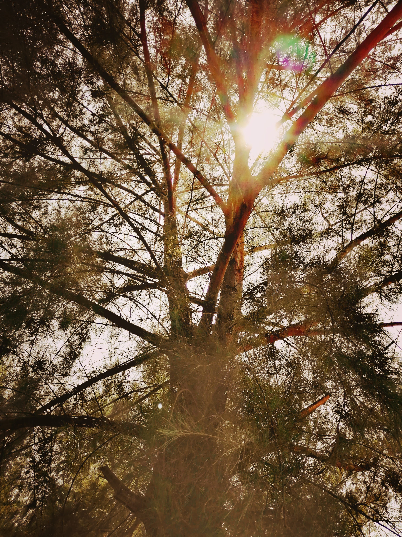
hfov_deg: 51.4
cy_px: 268
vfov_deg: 65.3
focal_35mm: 27
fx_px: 418
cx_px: 201
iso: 50
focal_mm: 3.96
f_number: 1.8
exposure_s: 1/595
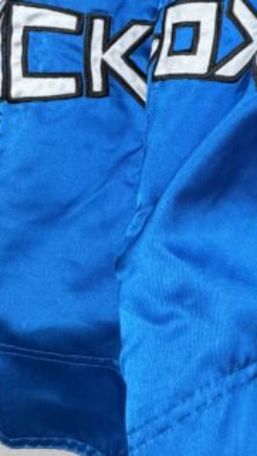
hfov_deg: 24.8
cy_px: 51
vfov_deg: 47.7
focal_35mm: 38
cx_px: 375
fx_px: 460
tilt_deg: -75.8
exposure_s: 1/100
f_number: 2.2
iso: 200
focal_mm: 2.22
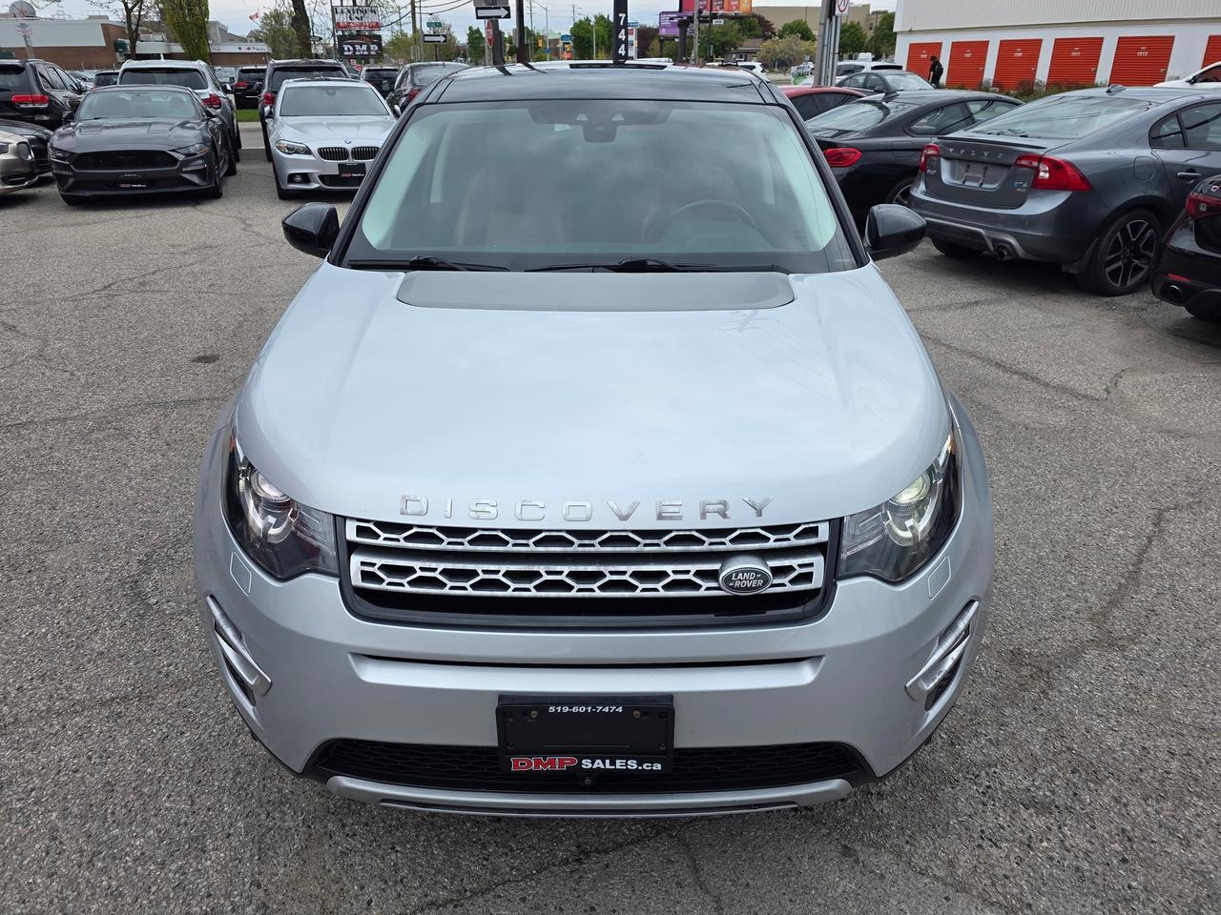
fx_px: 811
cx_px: 610
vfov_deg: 58.9
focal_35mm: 23
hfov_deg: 73.9
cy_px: 458
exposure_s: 1/4539
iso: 80
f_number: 1.7
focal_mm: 6.3
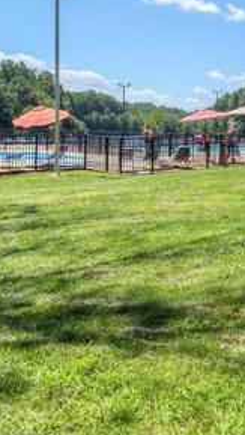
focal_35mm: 52
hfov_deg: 22.1
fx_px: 599
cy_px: 119
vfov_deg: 39.0
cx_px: 253
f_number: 11
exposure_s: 1/400
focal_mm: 14
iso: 200
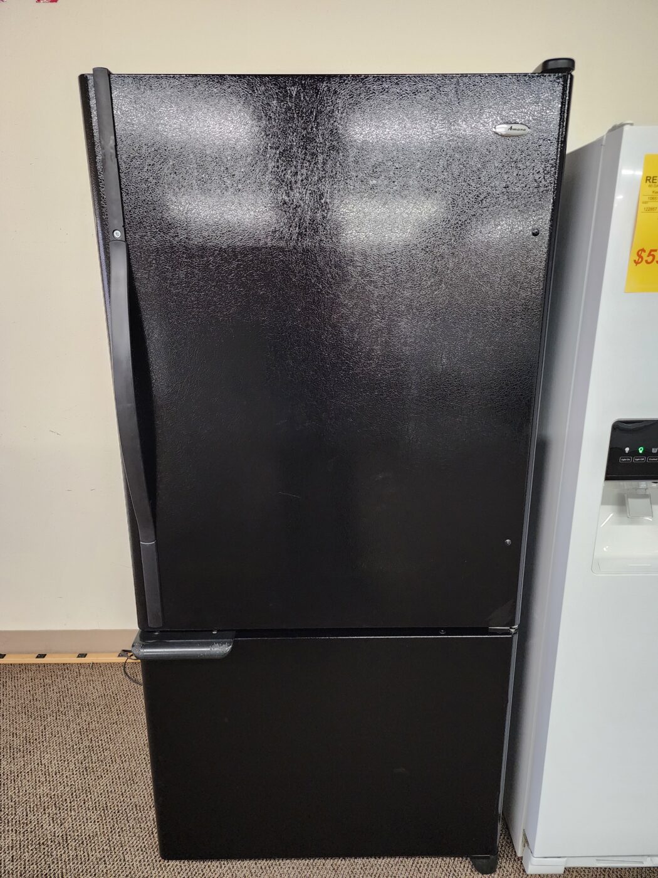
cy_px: 439
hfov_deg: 58.9
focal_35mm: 23
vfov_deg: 73.9
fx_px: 583
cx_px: 329
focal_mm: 6.4
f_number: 1.8
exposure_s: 1/120
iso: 800
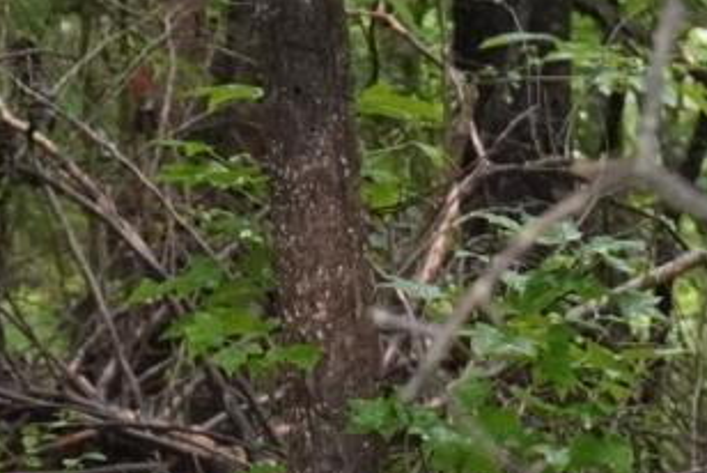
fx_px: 7725
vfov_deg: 3.5
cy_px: -420
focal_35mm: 393
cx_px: -429
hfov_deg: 5.2
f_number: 5.6
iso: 4000
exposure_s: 1/160
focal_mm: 50
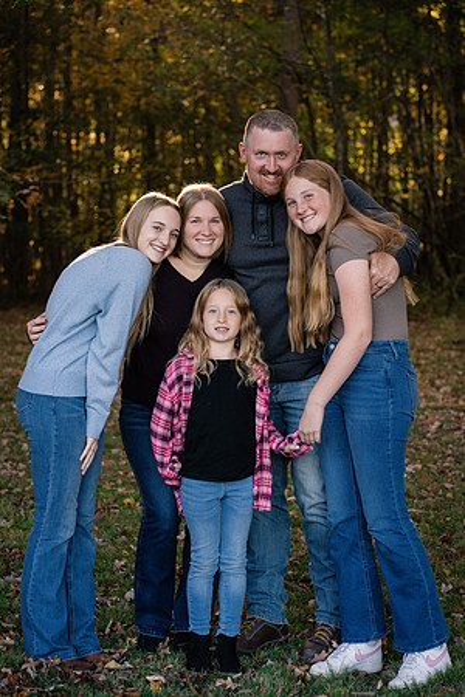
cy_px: 348
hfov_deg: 16.1
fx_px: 1647
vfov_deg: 23.9
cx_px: 232
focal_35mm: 85
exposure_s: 1/200
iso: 320
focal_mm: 85
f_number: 4.5
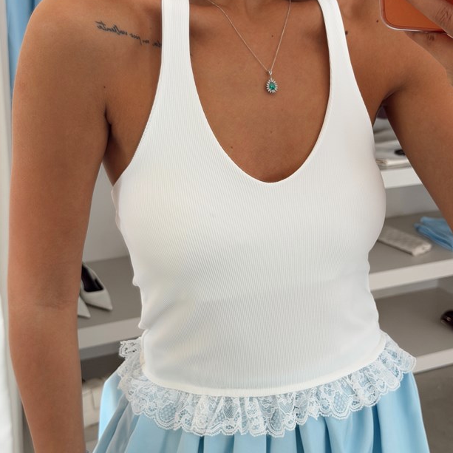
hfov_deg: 30.0
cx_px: 226
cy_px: 214
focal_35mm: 57
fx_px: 844
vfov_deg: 30.0
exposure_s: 1/179
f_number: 1.78
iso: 50
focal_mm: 6.76
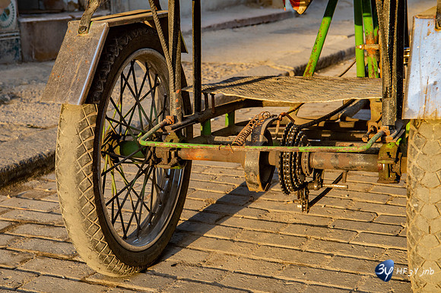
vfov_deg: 19.4
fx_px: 857
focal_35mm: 70
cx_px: 220
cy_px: 146
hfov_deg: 28.9
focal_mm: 70
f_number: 11
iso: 1100
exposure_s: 1/80
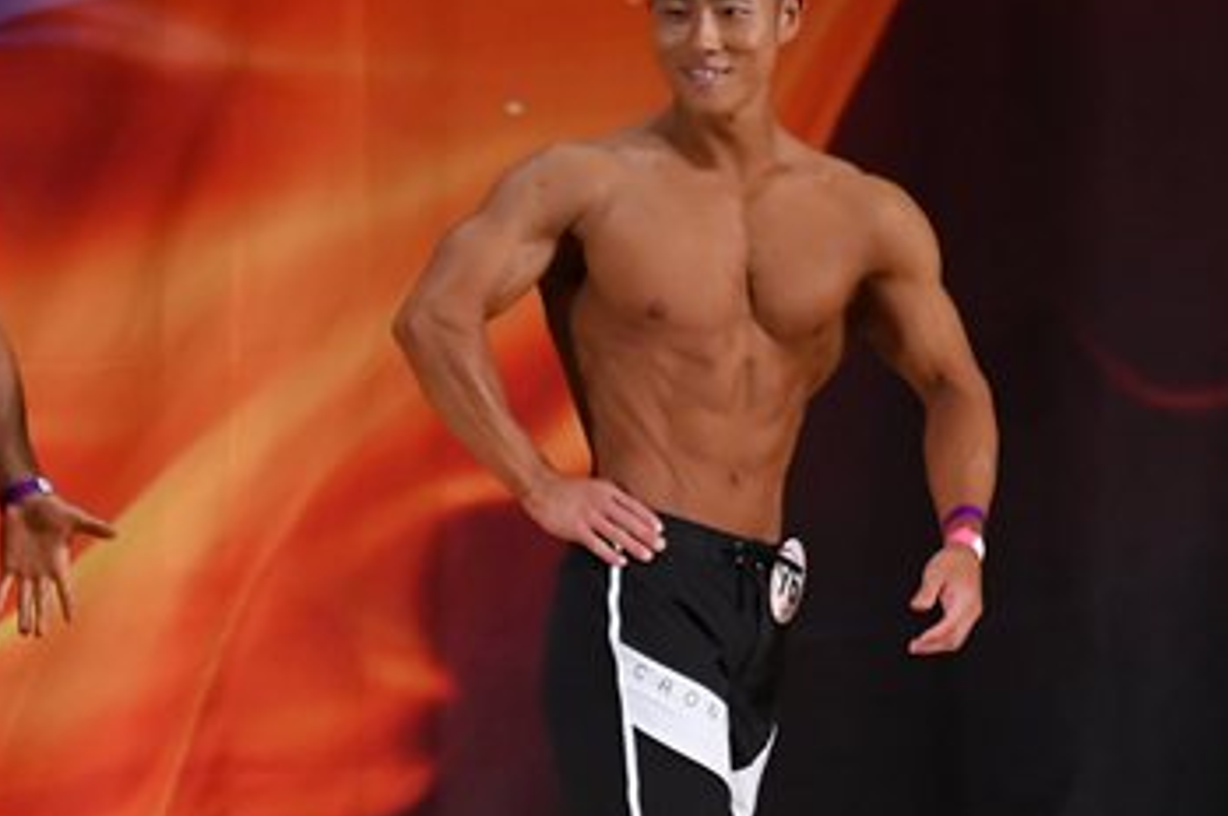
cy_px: 584
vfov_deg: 2.7
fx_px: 17039
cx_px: -76
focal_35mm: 500
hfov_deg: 4.1
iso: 3200
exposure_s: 1/400
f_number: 5.6
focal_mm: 150
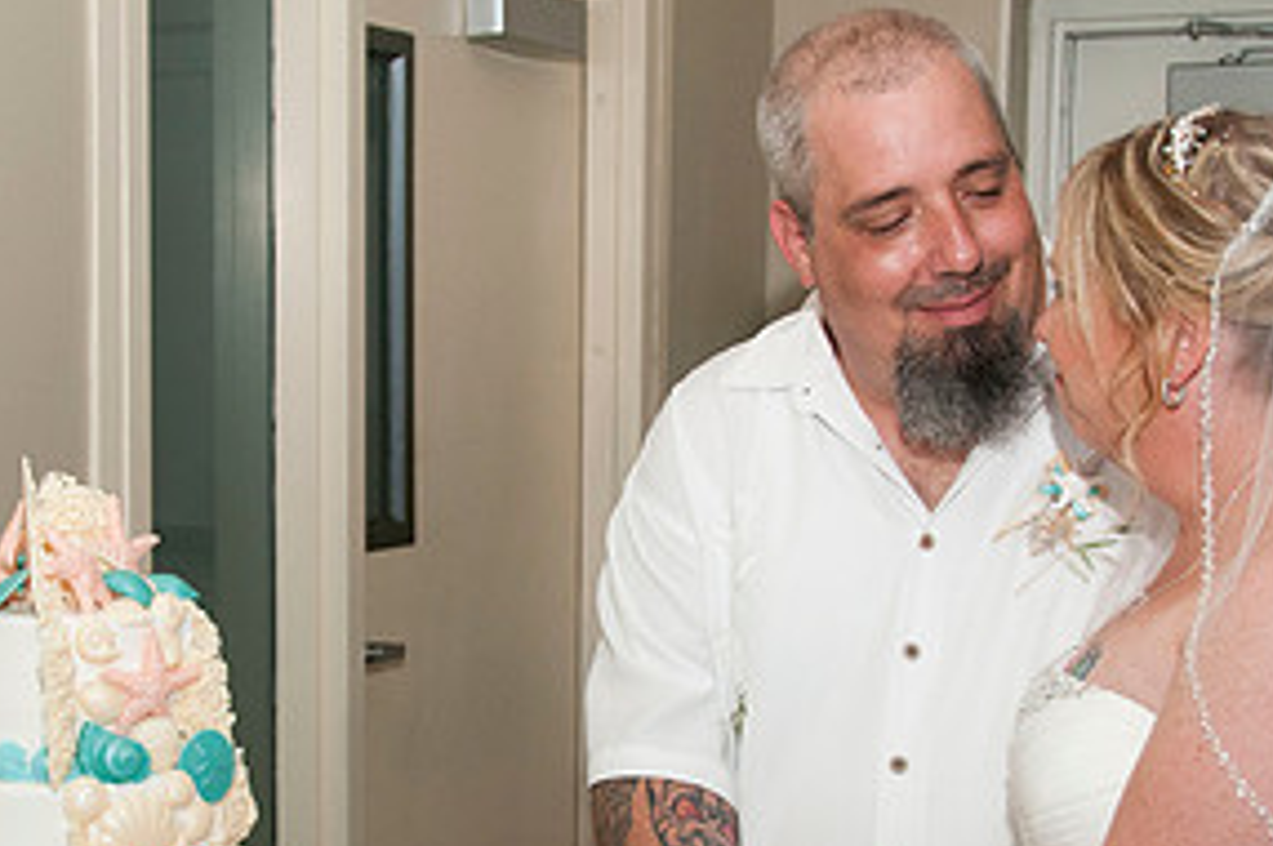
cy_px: 666
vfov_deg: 18.5
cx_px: 525
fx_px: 2578
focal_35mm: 73
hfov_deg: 27.7
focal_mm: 24
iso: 400
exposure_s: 1/250
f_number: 5.6
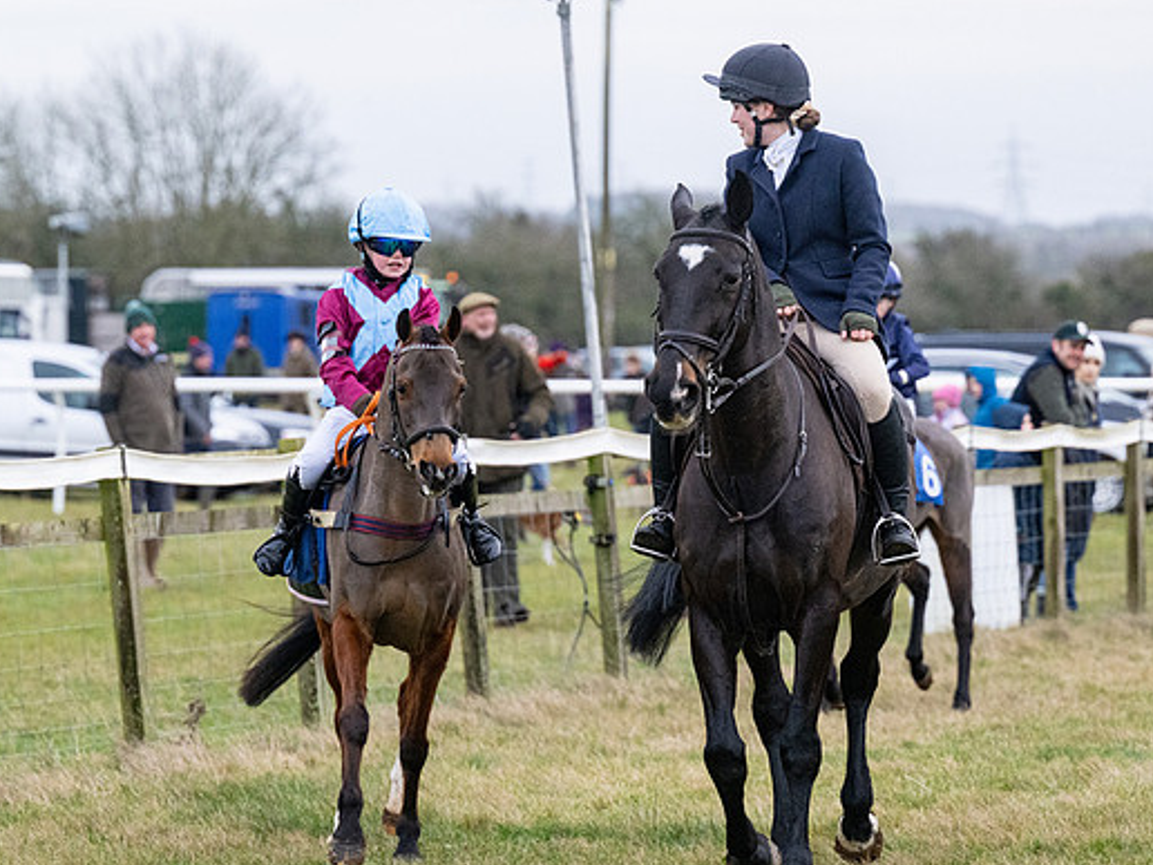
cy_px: 334
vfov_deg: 6.0
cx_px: 501
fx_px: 8194
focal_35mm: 246
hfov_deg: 8.0
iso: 2000
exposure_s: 1/3200
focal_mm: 175
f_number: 5
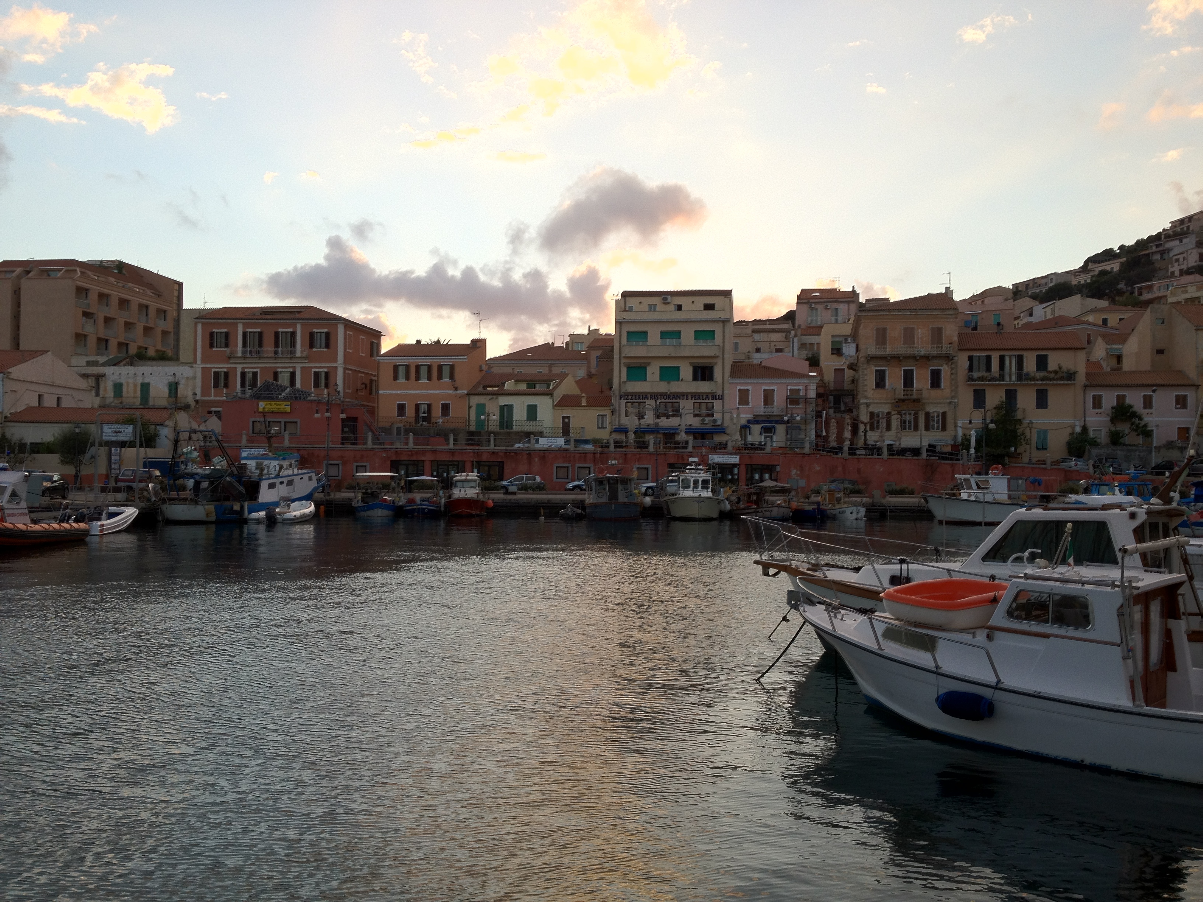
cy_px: 451
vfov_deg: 40.7
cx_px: 602
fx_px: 1216
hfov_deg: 52.6
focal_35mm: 35
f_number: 2.4
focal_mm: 4.28
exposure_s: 1/325
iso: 64
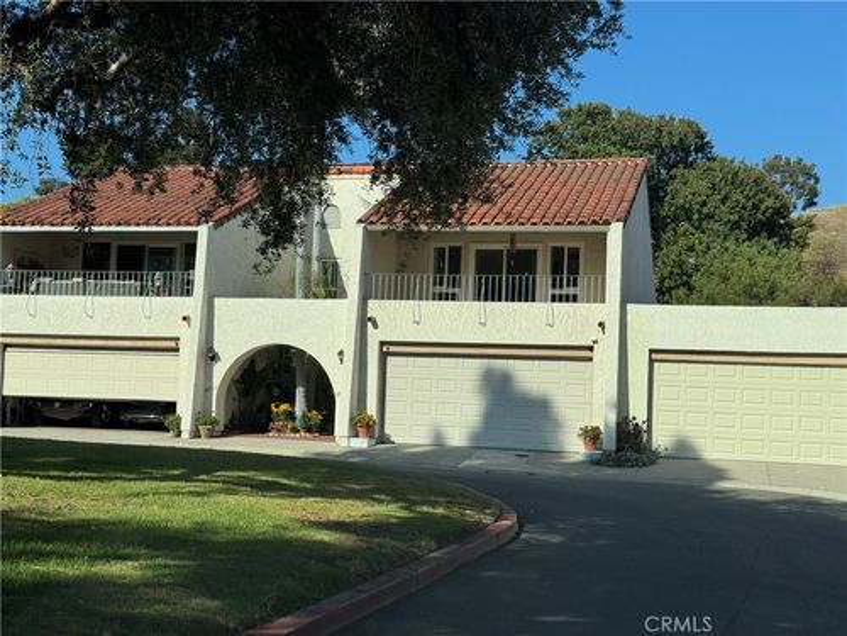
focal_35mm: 48
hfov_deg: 39.7
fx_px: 1174
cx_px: 424
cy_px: 318
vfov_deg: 30.3
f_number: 1.78
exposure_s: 1/5848
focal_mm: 6.76
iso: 64
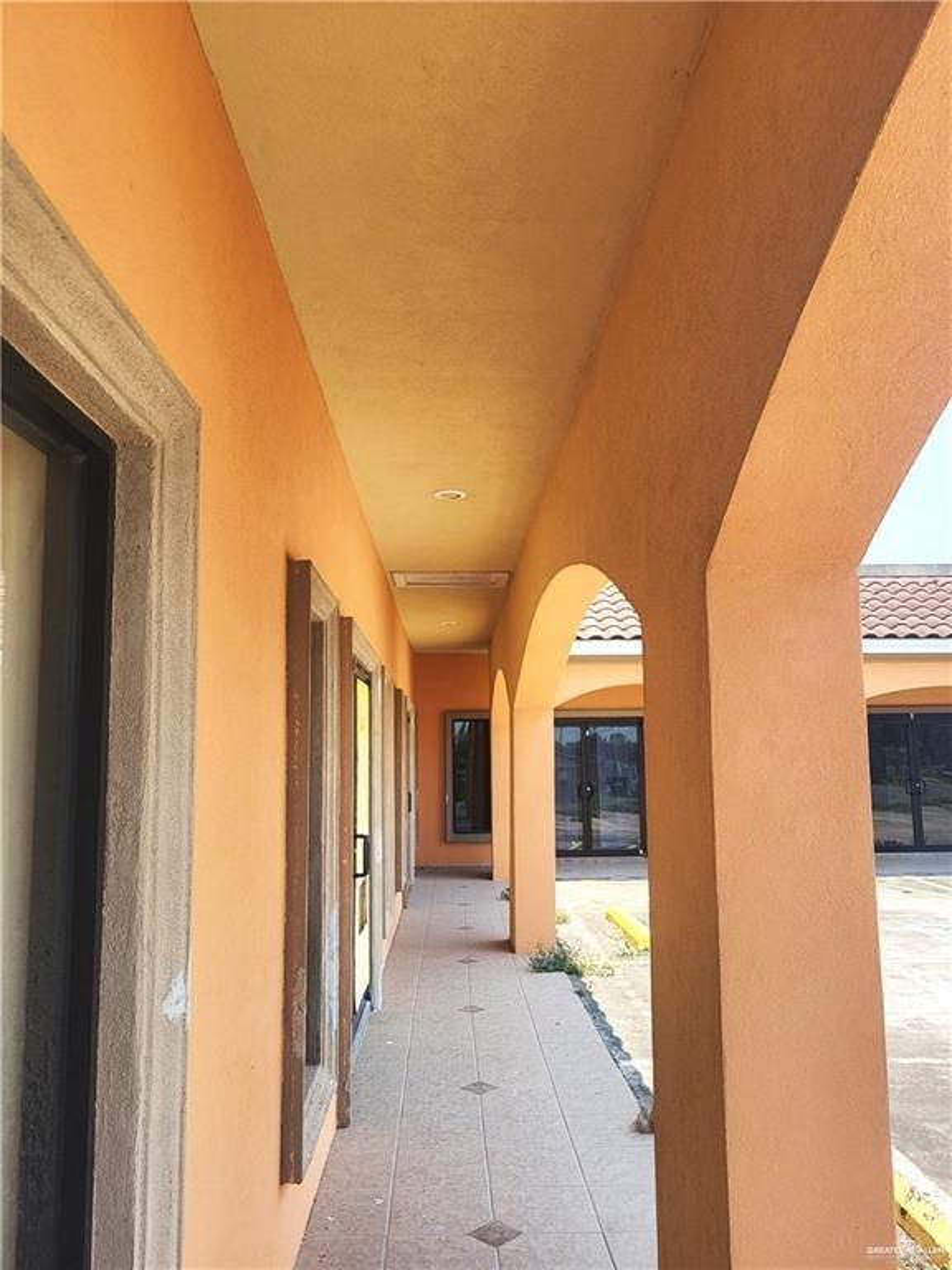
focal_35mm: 26
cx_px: 476
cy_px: 635
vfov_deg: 67.3
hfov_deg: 53.1
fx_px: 953
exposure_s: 1/748
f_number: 1.8
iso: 40
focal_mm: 5.4
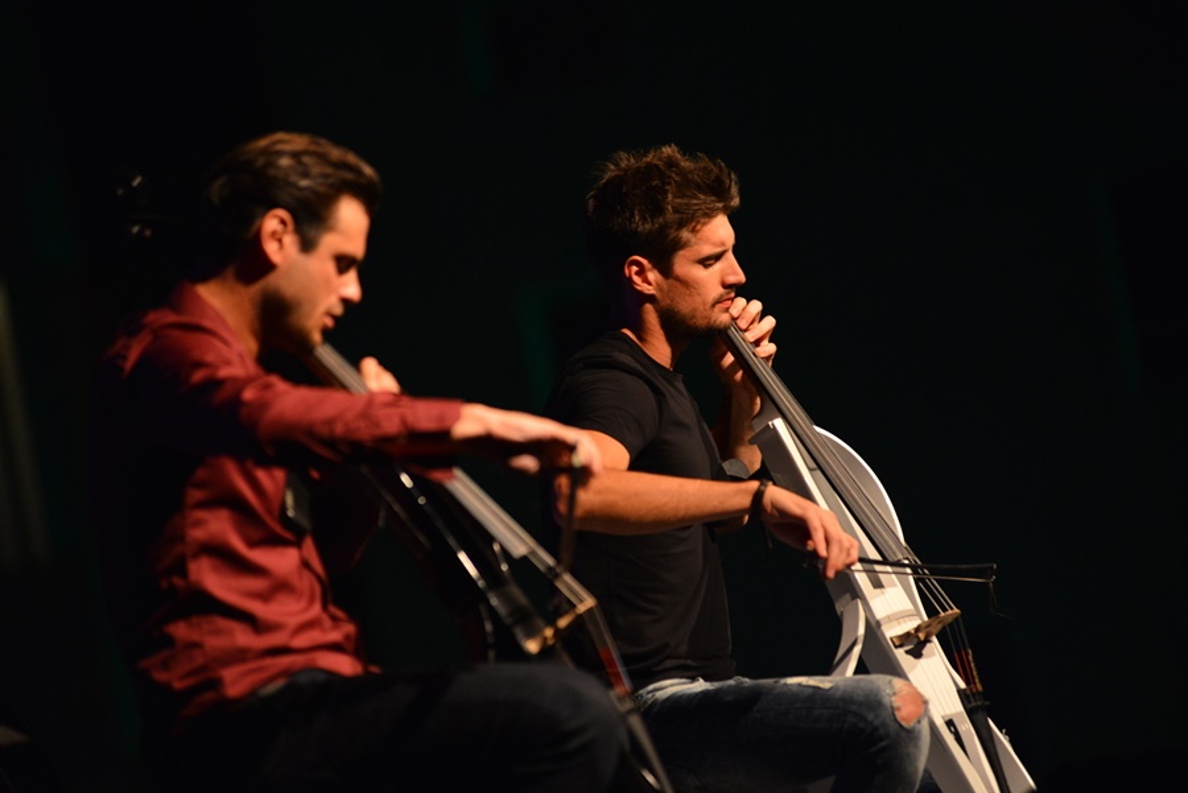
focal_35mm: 200
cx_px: 594
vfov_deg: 6.9
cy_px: 396
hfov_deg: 10.3
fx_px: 6603
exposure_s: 1/125
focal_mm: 200
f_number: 3.5
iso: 2000
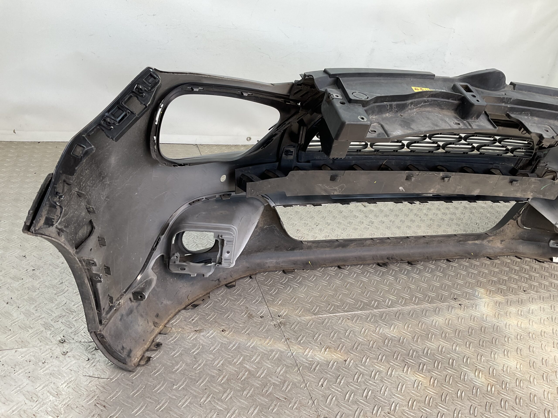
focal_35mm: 29
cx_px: 279
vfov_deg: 48.2
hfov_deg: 61.7
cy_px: 209
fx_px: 467
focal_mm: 3
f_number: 1.8
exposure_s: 1/100
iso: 20
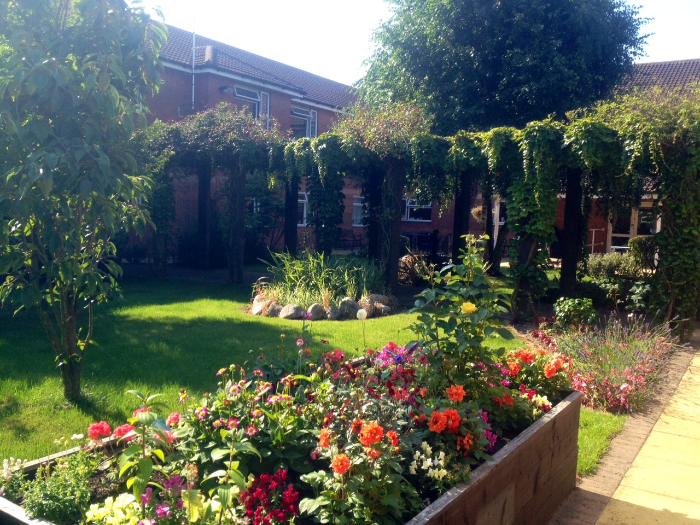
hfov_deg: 52.6
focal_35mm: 35
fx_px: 708
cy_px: 262
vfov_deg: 40.7
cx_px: 350
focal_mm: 4.28
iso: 50
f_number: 2.4
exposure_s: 1/502
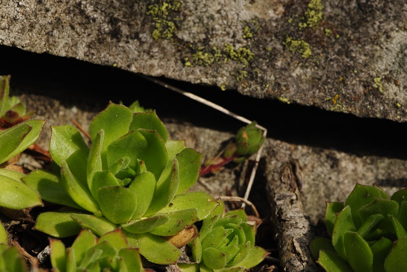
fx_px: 1444
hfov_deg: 16.0
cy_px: 136
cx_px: 204
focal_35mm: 128
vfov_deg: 10.8
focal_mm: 85
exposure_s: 1/160
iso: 100
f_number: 10
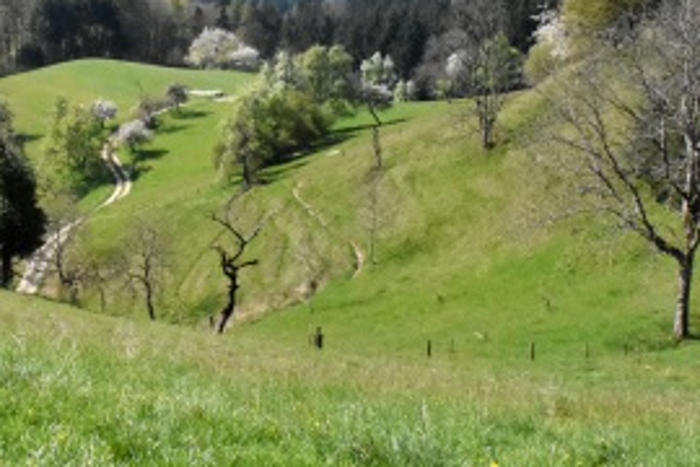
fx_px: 1167
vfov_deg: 22.5
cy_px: 135
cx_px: 275
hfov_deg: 33.3
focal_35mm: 60
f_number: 11
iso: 4000
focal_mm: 18
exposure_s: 1/8000
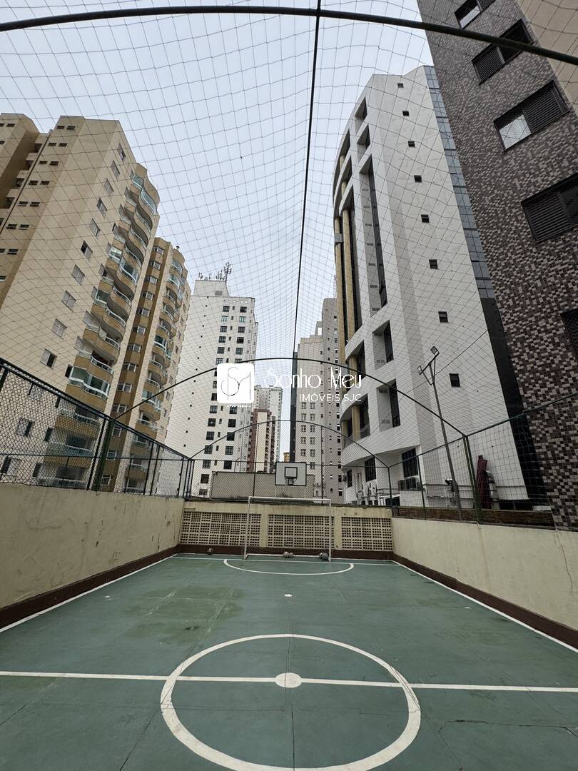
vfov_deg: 102.1
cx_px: 289
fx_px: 312
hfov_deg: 85.7
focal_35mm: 14
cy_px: 386
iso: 50
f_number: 2.2
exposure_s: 1/1600
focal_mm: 2.22
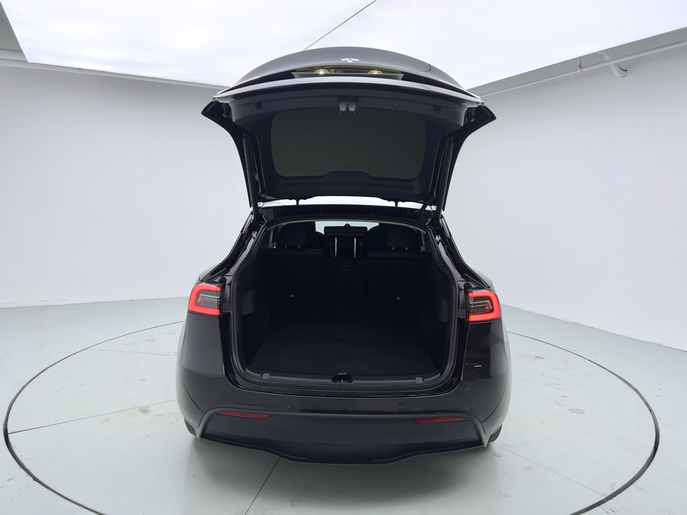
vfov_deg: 53.1
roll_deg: -1.5
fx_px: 516
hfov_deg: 67.3
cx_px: 344
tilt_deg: -6.2
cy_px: 258
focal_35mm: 26
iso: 50
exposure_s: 1/314
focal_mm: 5.7
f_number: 1.5
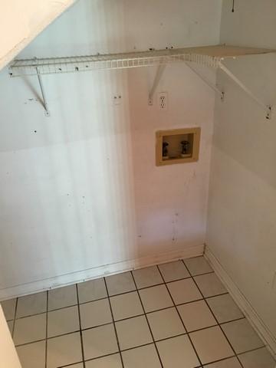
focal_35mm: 29
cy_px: 184
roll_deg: +2.3
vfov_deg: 61.7
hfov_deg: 48.2
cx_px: 138
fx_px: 308
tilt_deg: -24.7
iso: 100
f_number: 2.2
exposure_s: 1/10
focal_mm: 4.15
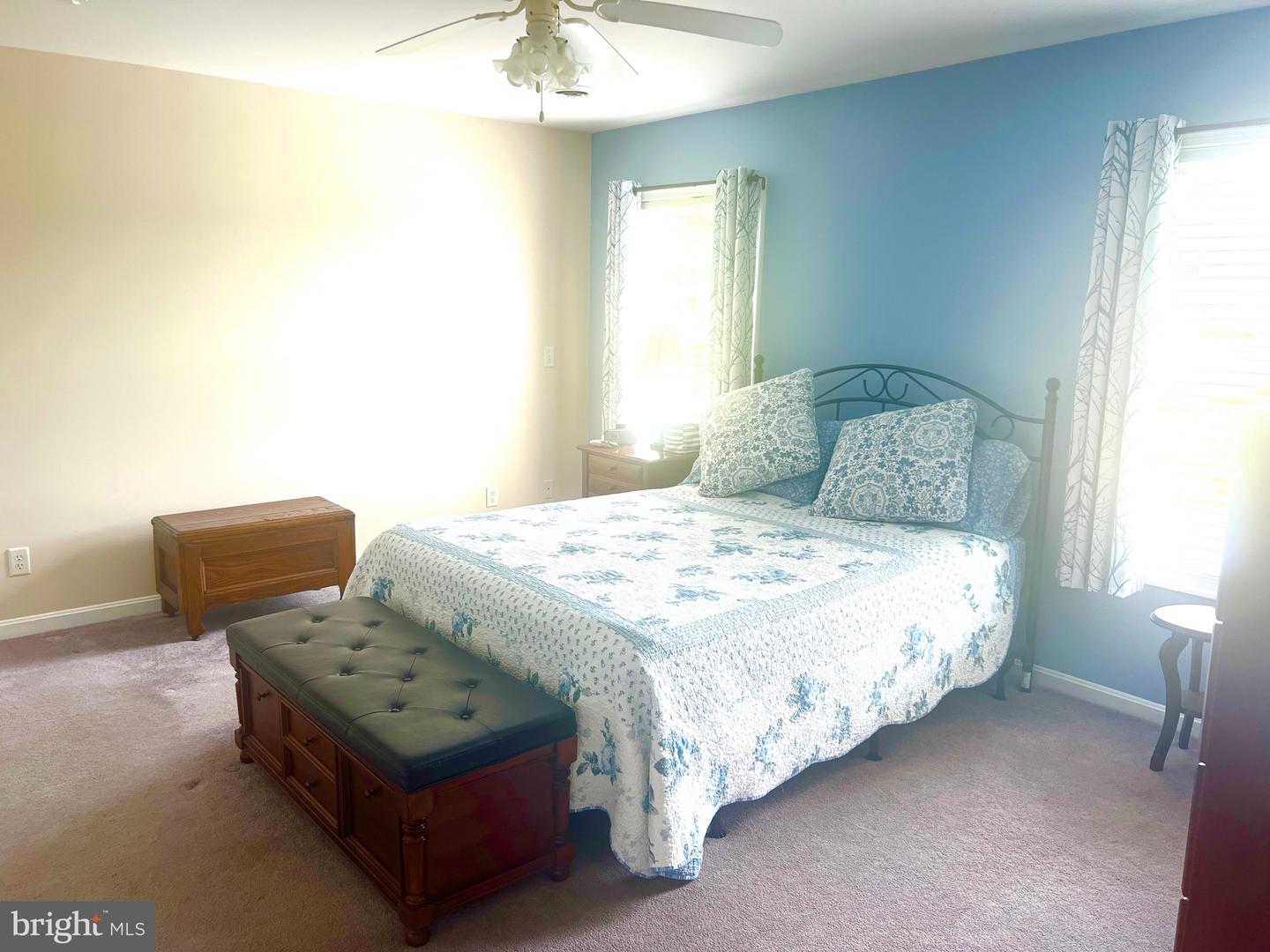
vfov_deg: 53.1
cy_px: 476
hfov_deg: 67.3
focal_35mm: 26
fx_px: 954
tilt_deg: -11.1
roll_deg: -1.0
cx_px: 635
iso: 40
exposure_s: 1/120
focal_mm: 5.7
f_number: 1.5
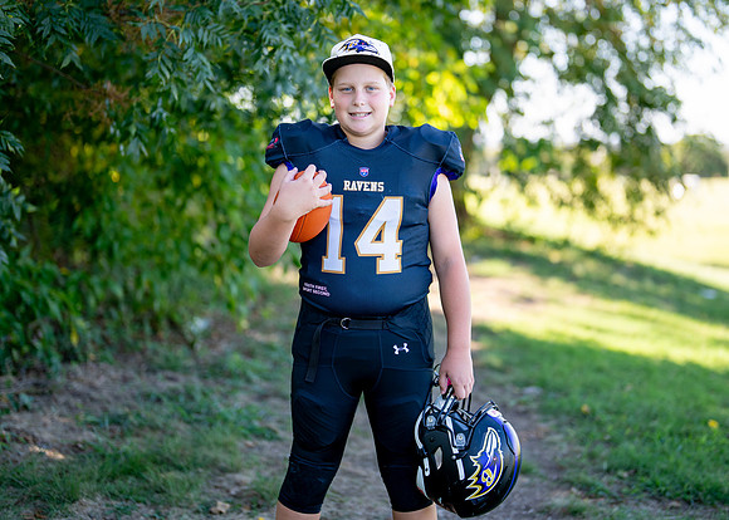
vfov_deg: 22.8
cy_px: 233
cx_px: 379
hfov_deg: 31.6
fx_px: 1288
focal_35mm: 62
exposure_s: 1/1250
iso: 100
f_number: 1.2
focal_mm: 50
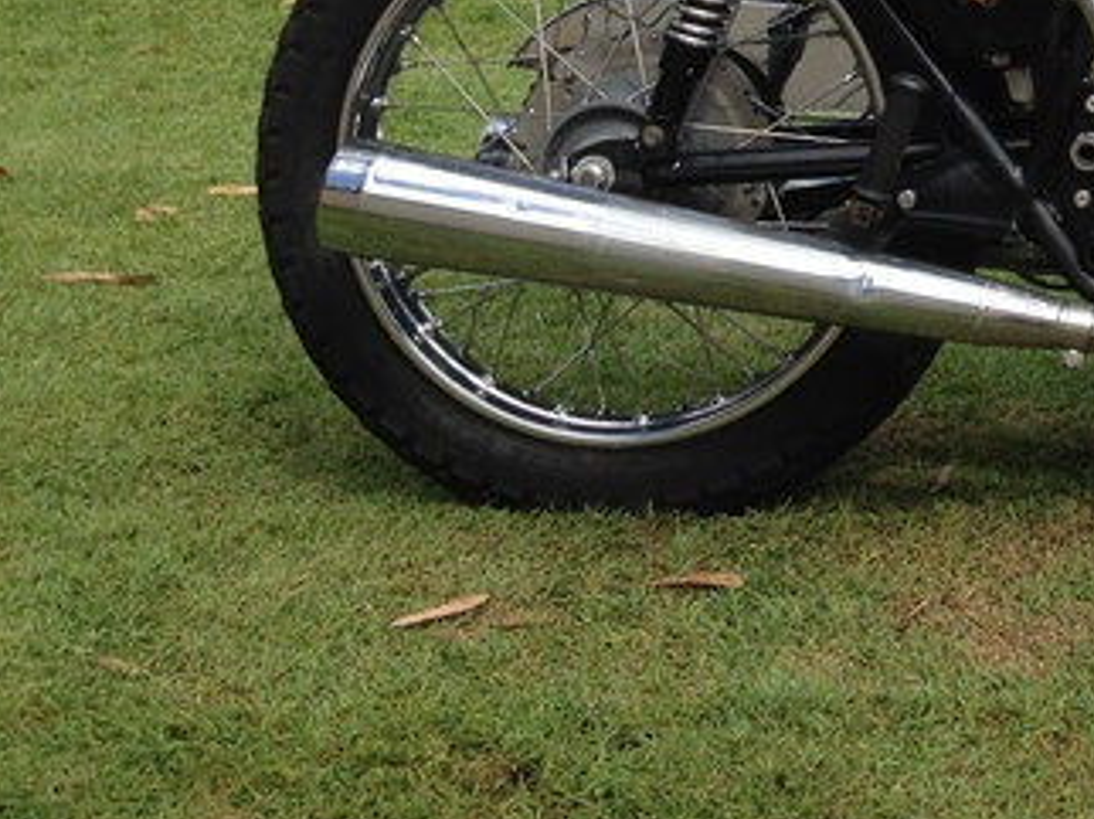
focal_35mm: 87
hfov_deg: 20.8
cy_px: -133
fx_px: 2747
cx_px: 1349
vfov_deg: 16.3
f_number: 2.4
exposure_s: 1/1004
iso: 64
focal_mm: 4.28
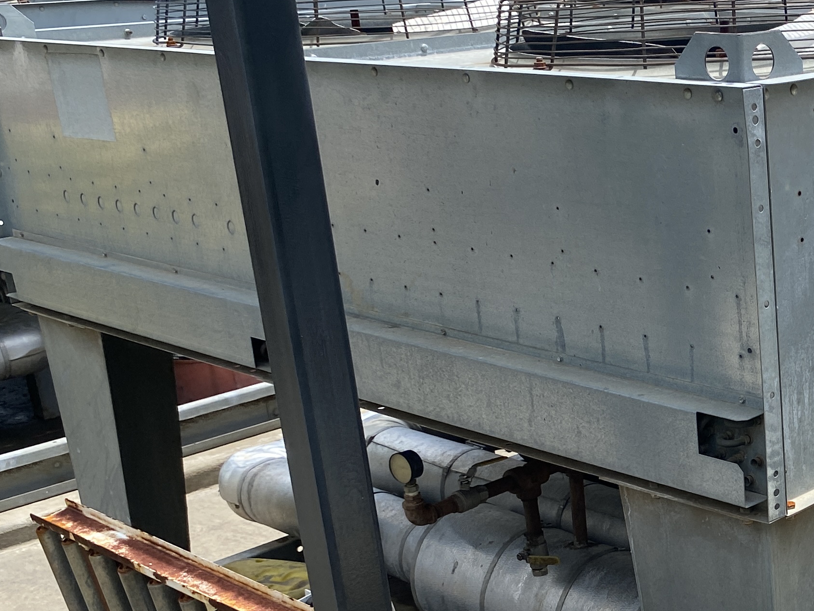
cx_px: 894
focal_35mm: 62
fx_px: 1458
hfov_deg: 28.4
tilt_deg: -22.5
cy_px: 475
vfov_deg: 23.4
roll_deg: +1.0
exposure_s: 1/1464
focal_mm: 4.25
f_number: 1.8
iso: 32
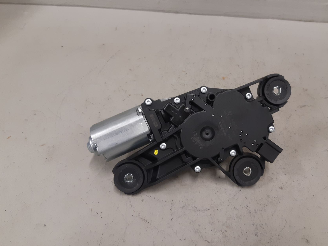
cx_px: 195
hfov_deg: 56.4
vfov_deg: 44.1
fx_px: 303
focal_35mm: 32
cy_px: 116
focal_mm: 3.93
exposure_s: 1/50
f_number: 1.7
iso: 125
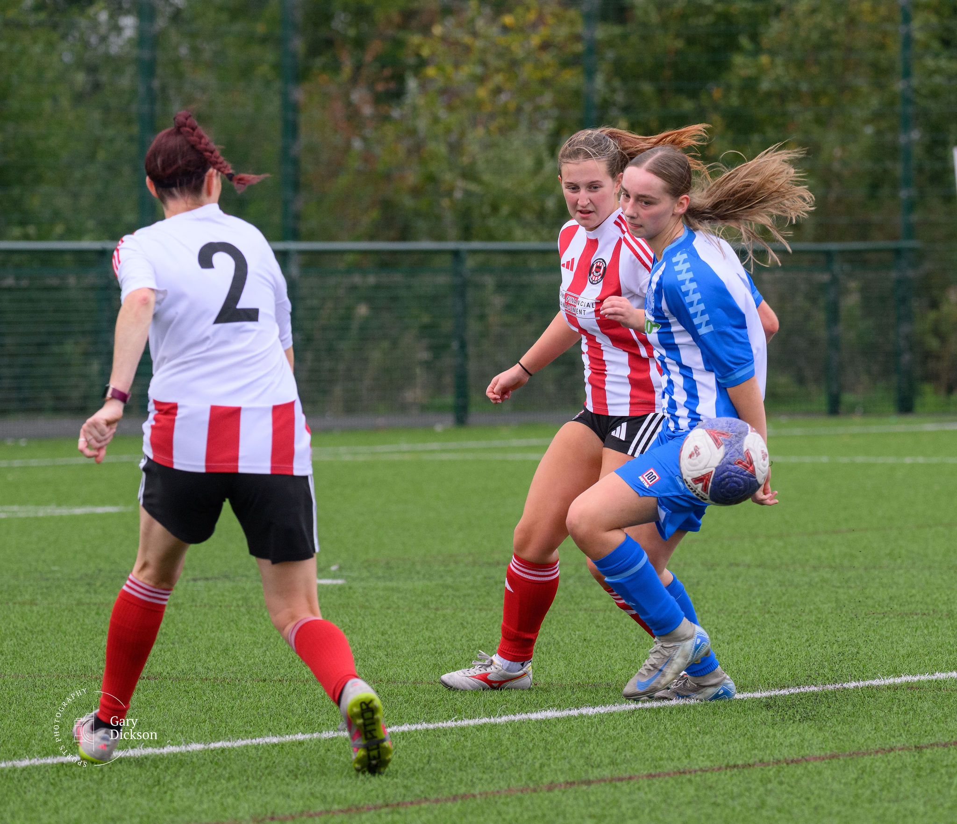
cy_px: 416
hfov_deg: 5.1
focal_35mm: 365
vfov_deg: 4.4
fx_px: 10666
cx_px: 728
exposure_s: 1/1250
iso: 1100
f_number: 5
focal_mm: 200
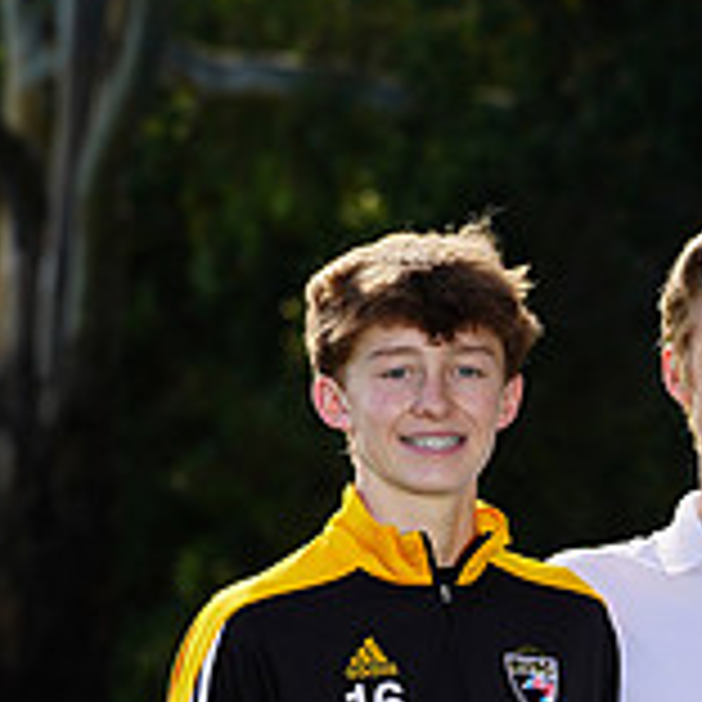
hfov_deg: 3.3
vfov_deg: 3.3
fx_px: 12183
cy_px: 1166
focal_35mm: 531
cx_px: 716
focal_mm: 168
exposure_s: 1/200
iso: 125
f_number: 8
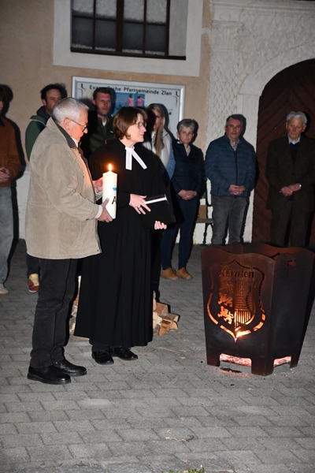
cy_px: 236
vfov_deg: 23.4
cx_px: 158
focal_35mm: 87
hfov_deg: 15.7
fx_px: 1142
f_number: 4.8
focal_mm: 58
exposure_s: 1/60
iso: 6400
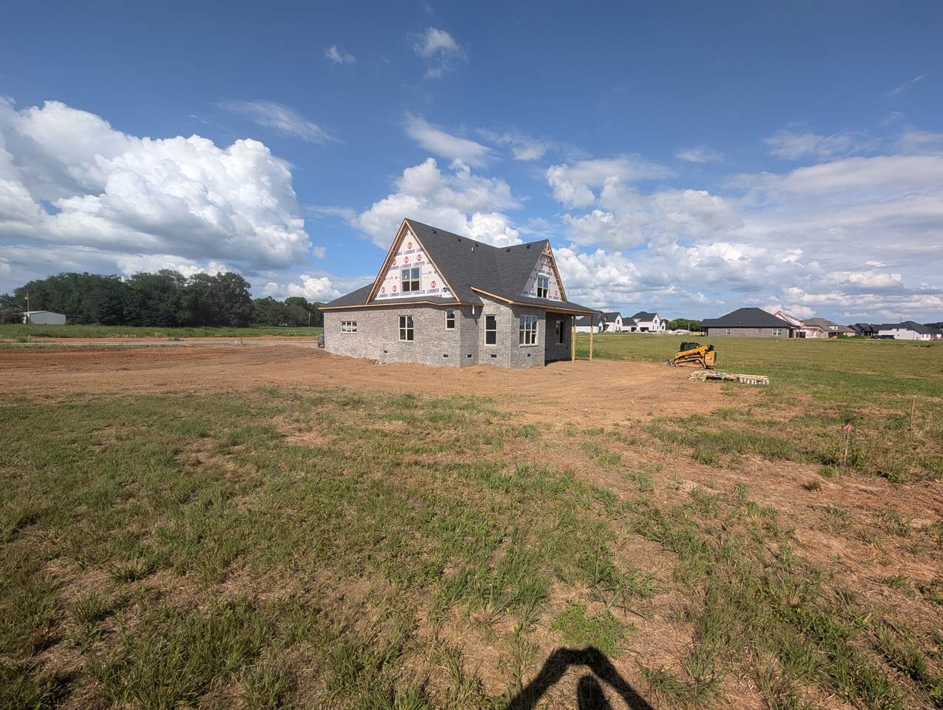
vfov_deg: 94.6
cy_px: 355
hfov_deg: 110.5
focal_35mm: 12
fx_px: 327
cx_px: 472
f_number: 1.7
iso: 58
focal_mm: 2.02
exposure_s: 1/4505
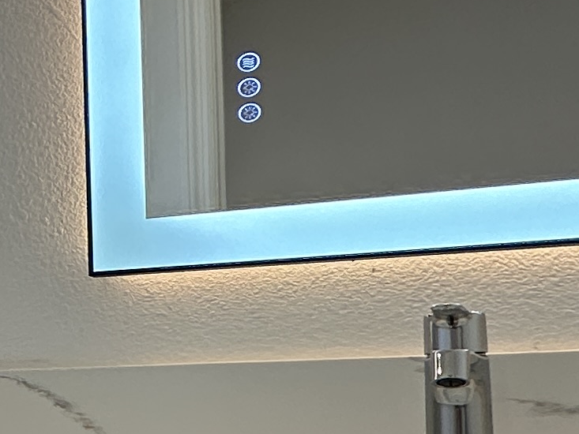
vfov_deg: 18.9
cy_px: 373
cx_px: -537
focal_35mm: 77
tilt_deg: +0.4
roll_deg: +0.8
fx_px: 1288
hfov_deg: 18.3
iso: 40
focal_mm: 2.22
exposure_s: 1/133
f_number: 2.2
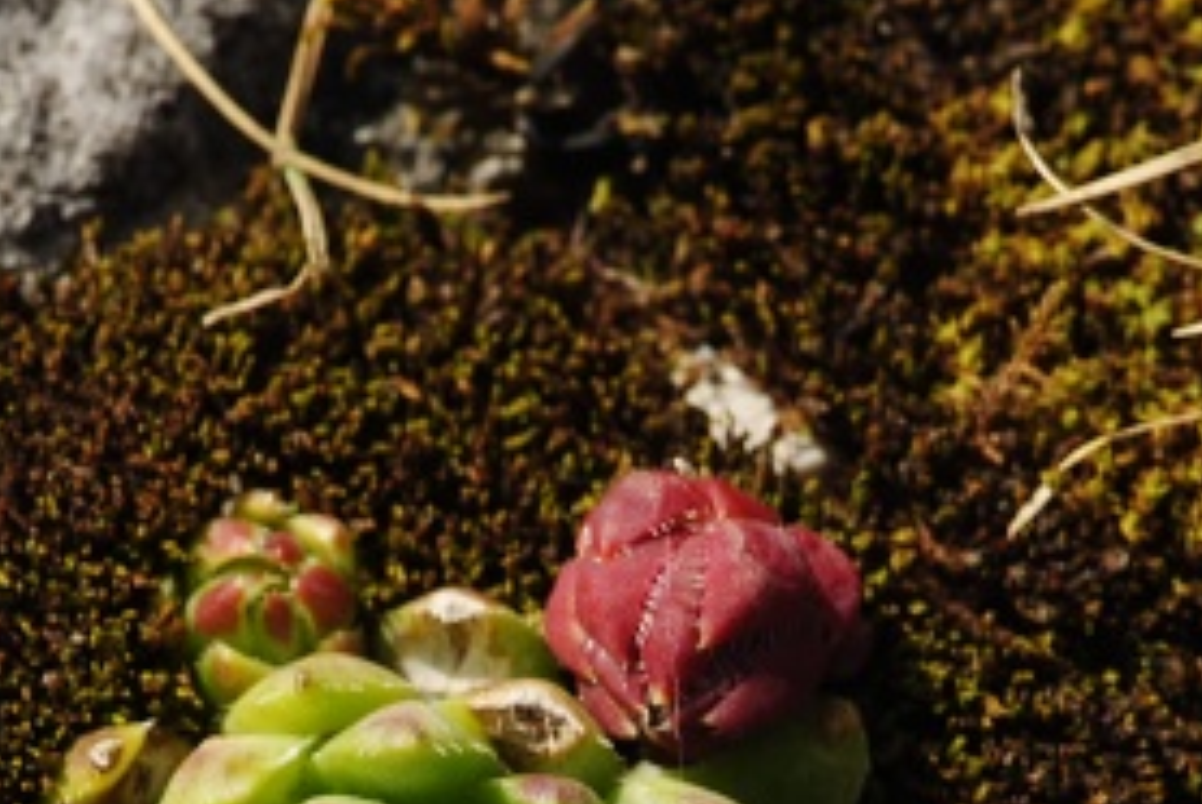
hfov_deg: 5.6
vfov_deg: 3.8
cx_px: 566
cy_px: 1007
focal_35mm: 366
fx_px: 12248
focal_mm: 85
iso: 100
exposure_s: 1/100
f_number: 11
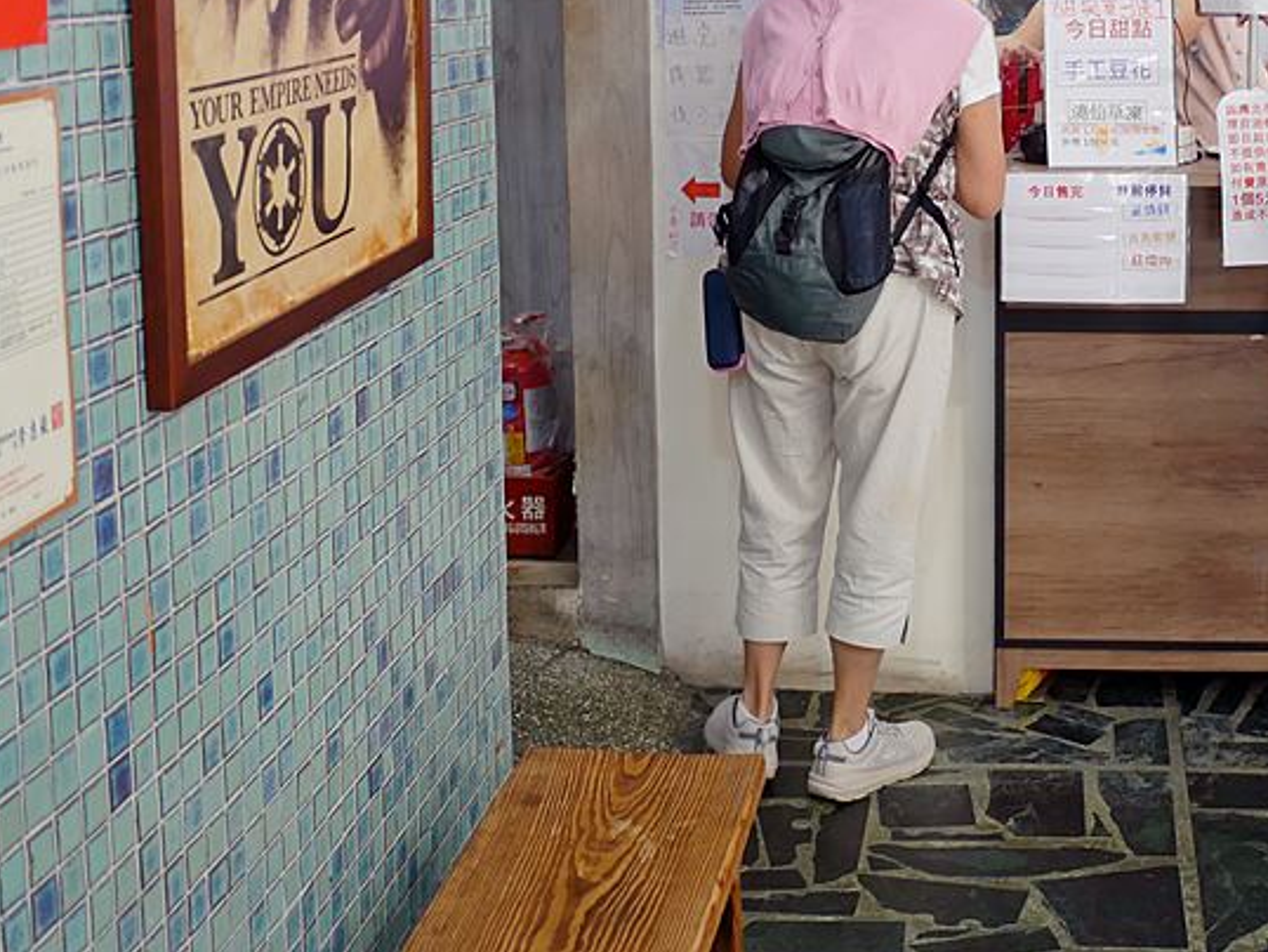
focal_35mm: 52
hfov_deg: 35.9
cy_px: 143
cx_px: 962
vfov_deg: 27.3
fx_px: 1906
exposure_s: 1/60
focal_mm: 14
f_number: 2.5
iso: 320
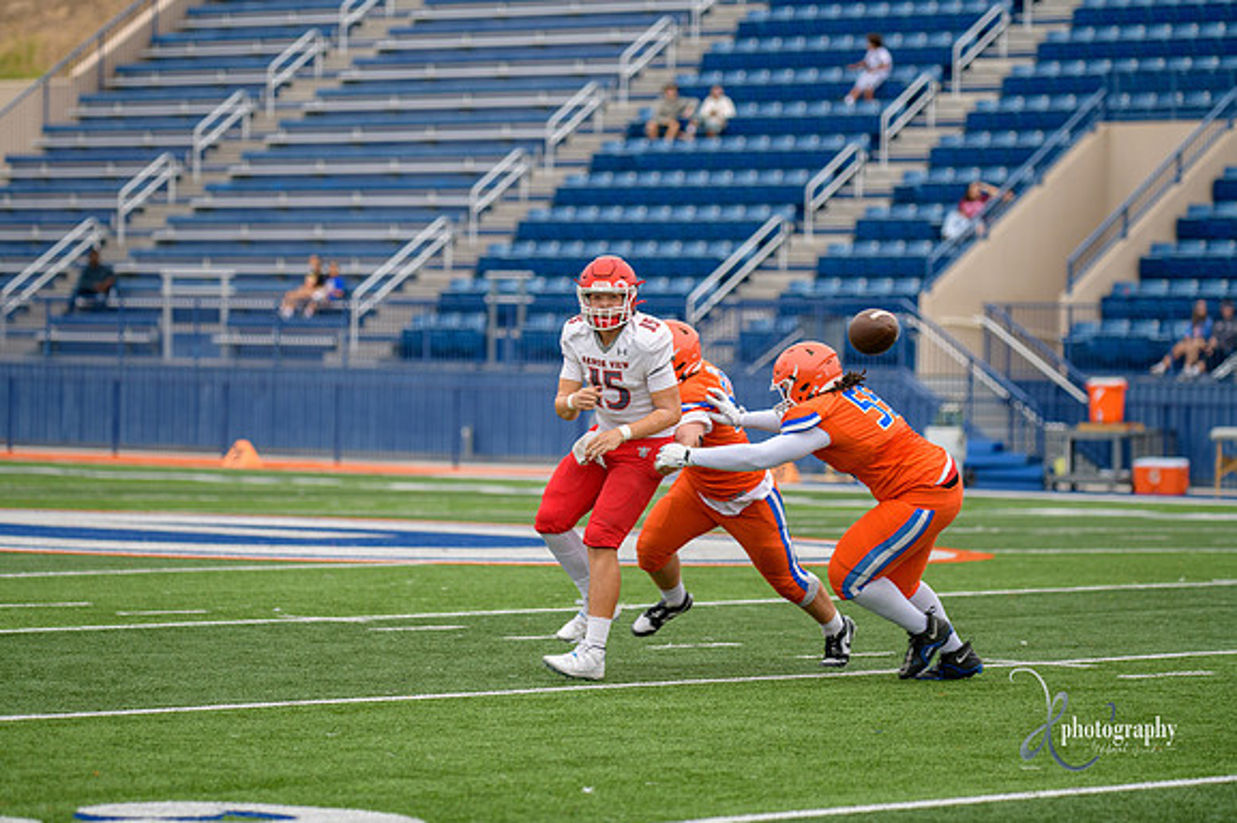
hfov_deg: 12.8
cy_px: 410
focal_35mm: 161
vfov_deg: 8.5
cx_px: 617
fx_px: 5529
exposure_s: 1/800
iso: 250
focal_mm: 160
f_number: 2.8
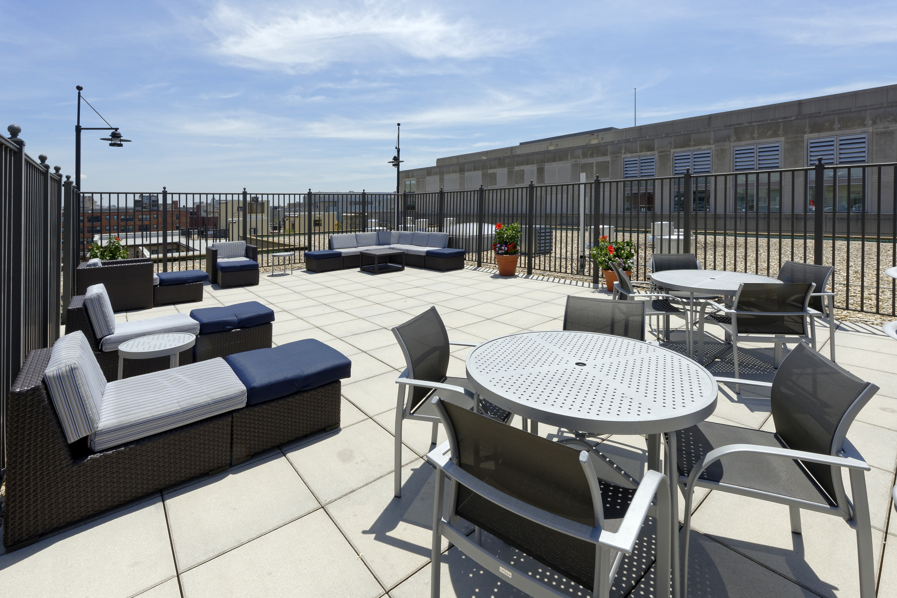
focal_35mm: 14
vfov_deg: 81.2
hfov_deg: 104.2
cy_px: 299
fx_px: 349
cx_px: 448
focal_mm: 14
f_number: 14
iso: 250
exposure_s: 1/320
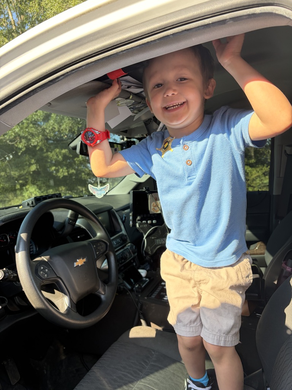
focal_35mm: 26
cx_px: 146
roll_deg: +3.9
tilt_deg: -1.8
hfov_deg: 53.1
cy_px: 195
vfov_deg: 67.3
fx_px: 292
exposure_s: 1/280
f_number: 1.6
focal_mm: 5.96
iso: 50
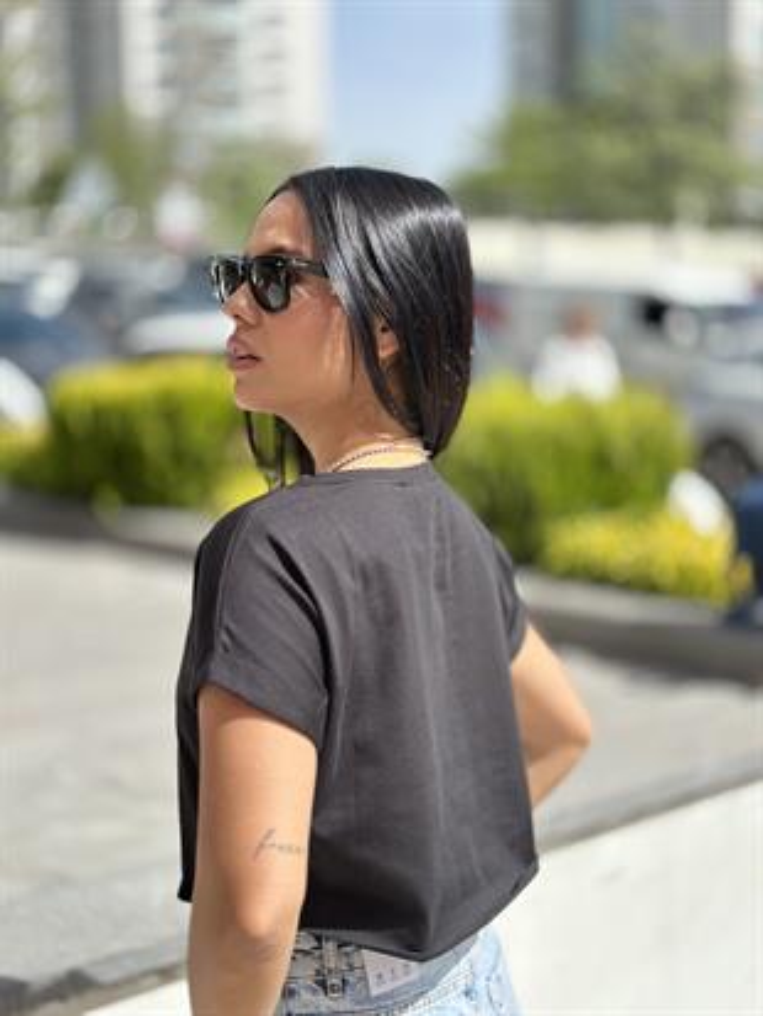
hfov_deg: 30.3
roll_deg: +0.8
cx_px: 382
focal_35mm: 48
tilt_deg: -7.9
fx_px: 1410
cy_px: 508
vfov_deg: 39.6
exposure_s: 1/3257
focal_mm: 6.86
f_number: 1.78
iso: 100
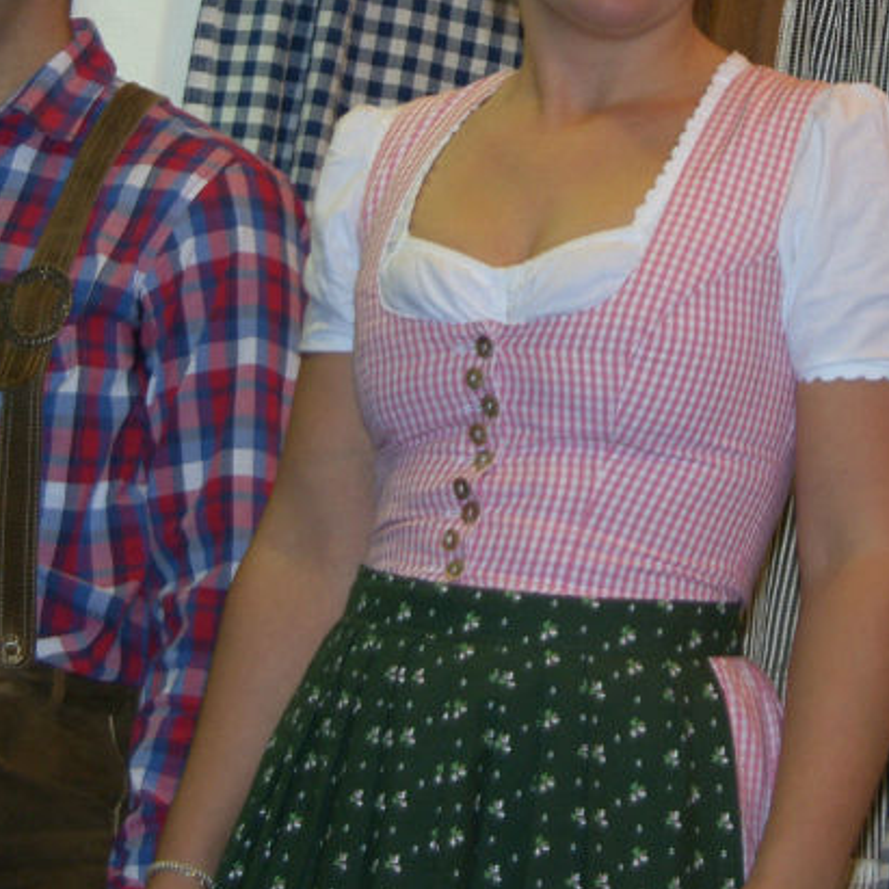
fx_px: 7031
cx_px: 727
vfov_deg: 7.2
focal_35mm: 242
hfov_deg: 7.2
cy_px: 97
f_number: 3.5
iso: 100
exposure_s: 1/100
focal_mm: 28.3
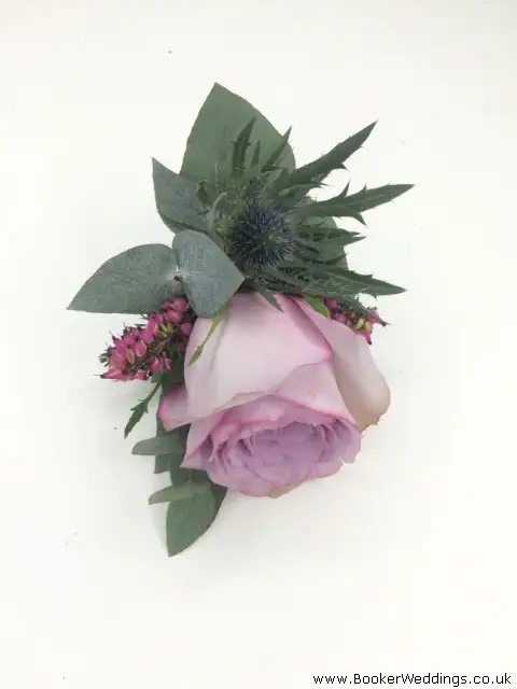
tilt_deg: -61.0
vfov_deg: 61.7
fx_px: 577
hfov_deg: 48.2
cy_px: 344
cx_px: 258
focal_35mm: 29
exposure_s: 1/211
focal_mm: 4.15
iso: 32
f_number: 2.2
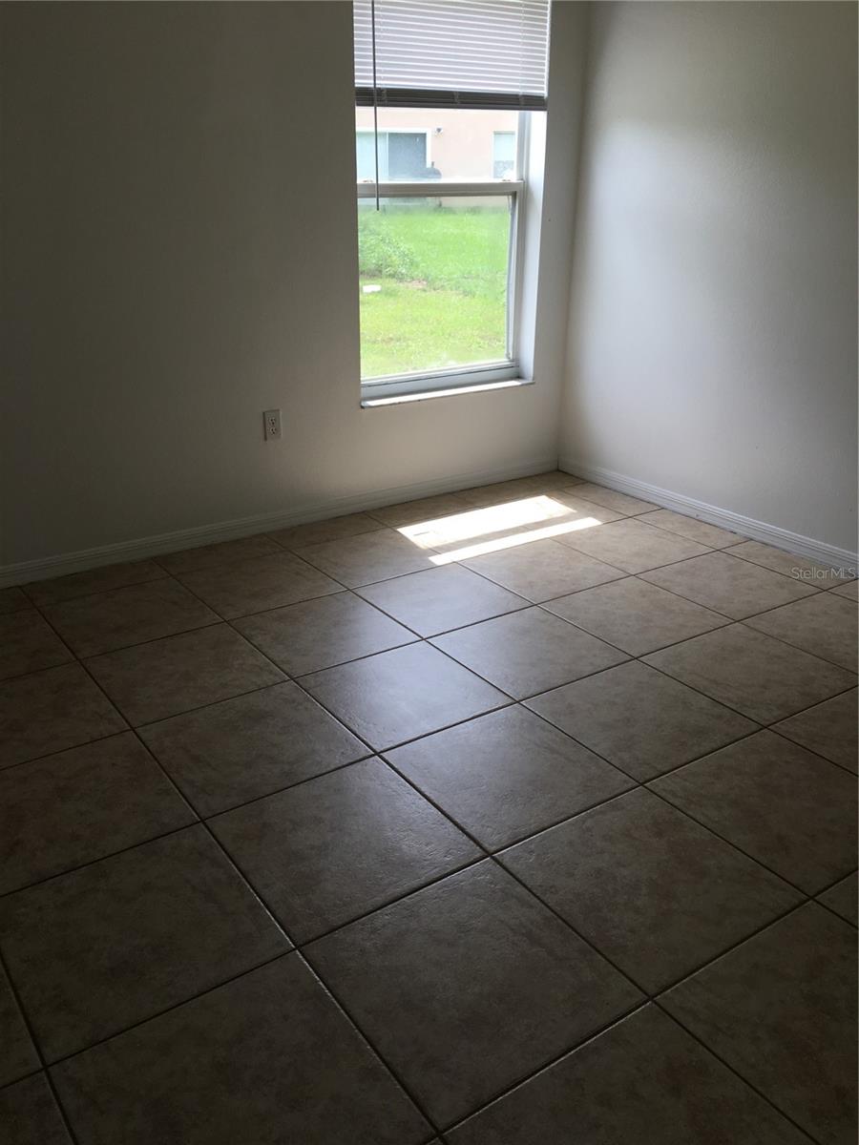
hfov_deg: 48.2
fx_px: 960
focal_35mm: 29
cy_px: 572
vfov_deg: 61.7
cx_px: 430
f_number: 2.2
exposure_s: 1/178
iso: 25
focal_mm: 4.15
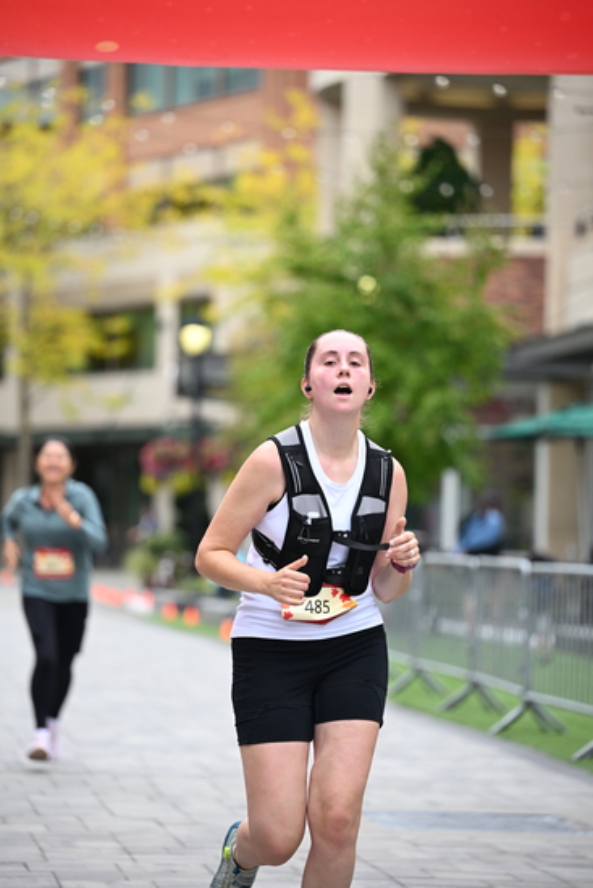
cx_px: 296
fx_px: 3210
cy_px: 444
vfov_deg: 15.8
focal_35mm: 130
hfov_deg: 10.6
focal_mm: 130
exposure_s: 1/2000
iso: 640
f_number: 2.8
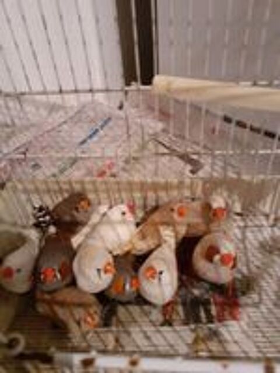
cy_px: 186
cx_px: 140
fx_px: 291
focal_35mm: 27
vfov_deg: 65.3
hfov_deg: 51.4
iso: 640
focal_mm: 3.6
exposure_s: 1/20
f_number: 1.9
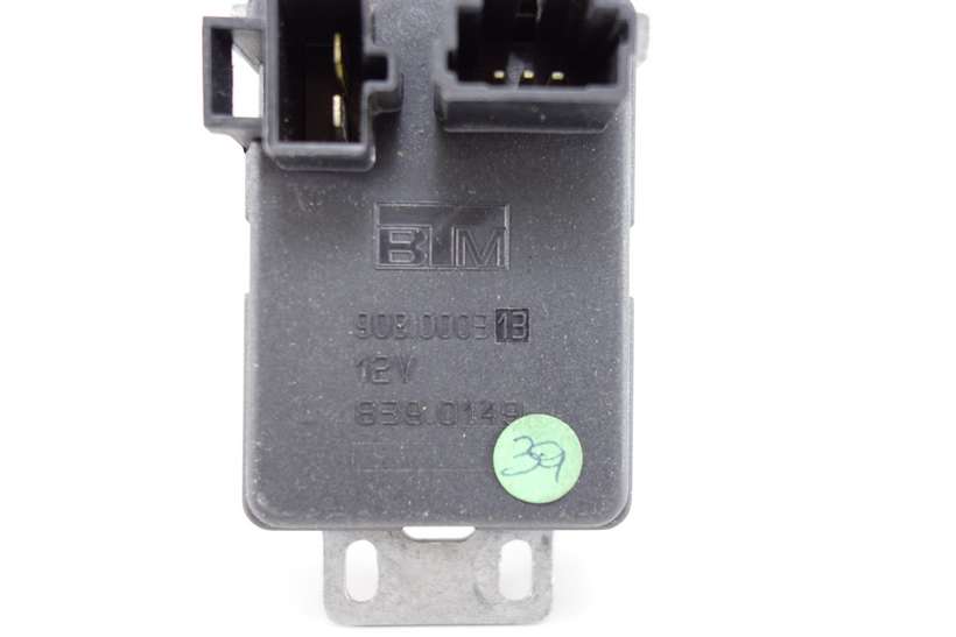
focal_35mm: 30
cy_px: 318
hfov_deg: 61.9
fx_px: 797
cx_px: 478
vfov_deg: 43.6
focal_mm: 11.04
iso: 160
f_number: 2.2
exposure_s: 1/30
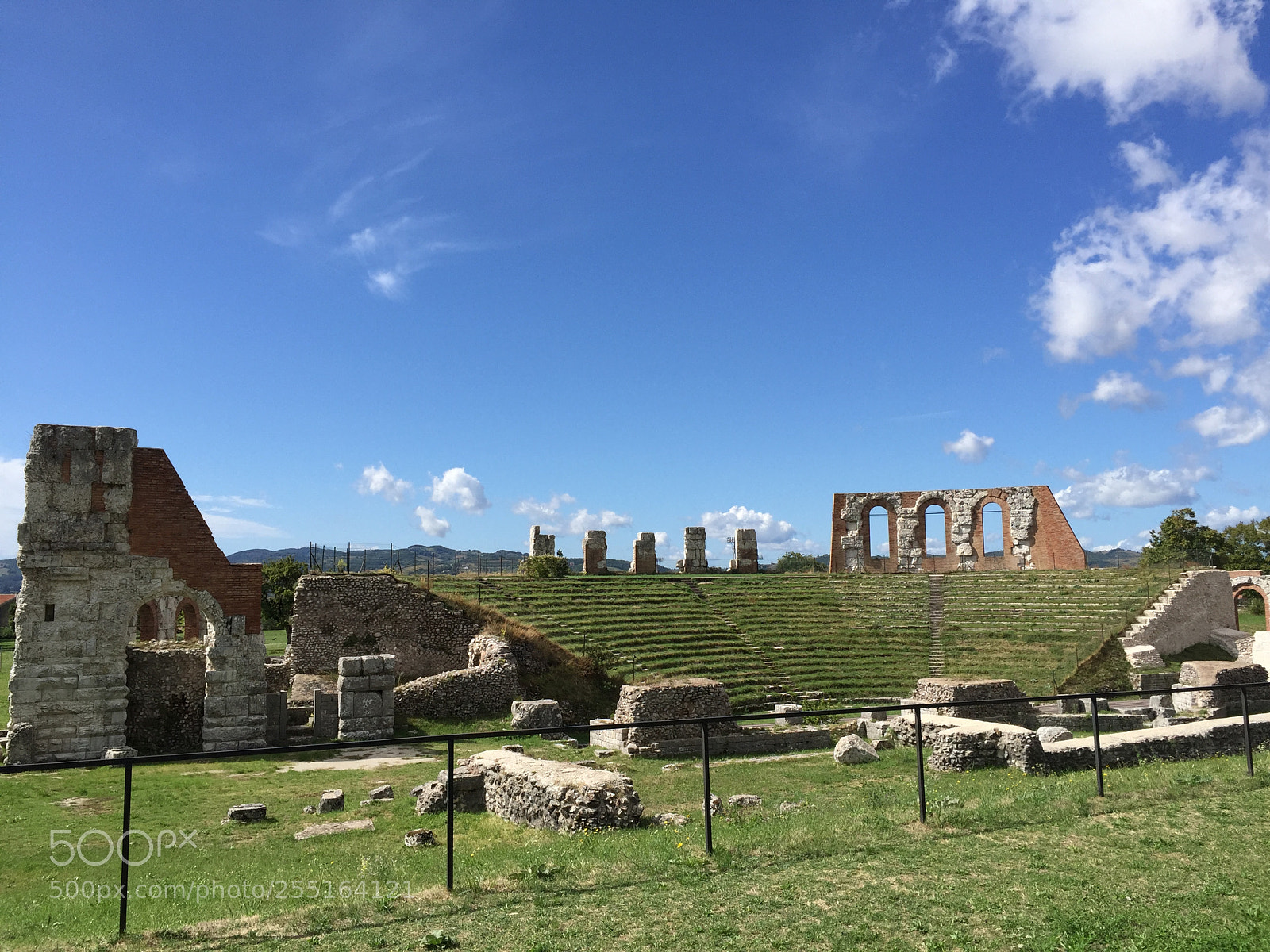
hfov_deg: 61.7
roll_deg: -0.6
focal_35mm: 29
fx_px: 1064
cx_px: 635
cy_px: 476
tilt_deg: +5.5
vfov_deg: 48.2
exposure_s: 1/2326
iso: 32
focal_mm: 4.15
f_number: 2.2
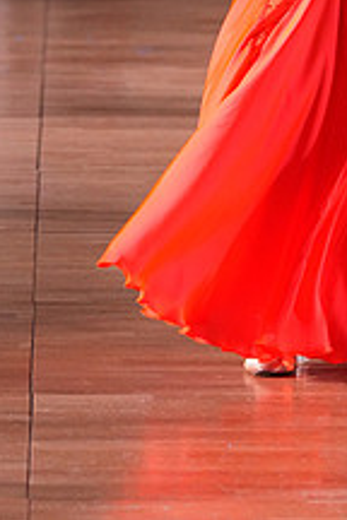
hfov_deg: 3.0
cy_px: -176
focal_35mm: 461
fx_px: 6665
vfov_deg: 4.5
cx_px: 437
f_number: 5
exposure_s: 1/200
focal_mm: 172
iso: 4000
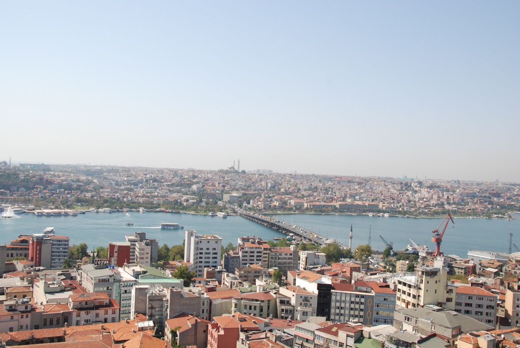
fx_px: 477
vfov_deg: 40.1
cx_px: 260
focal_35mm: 33
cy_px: 174
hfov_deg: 57.2
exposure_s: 1/320
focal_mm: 22
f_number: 10
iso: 200
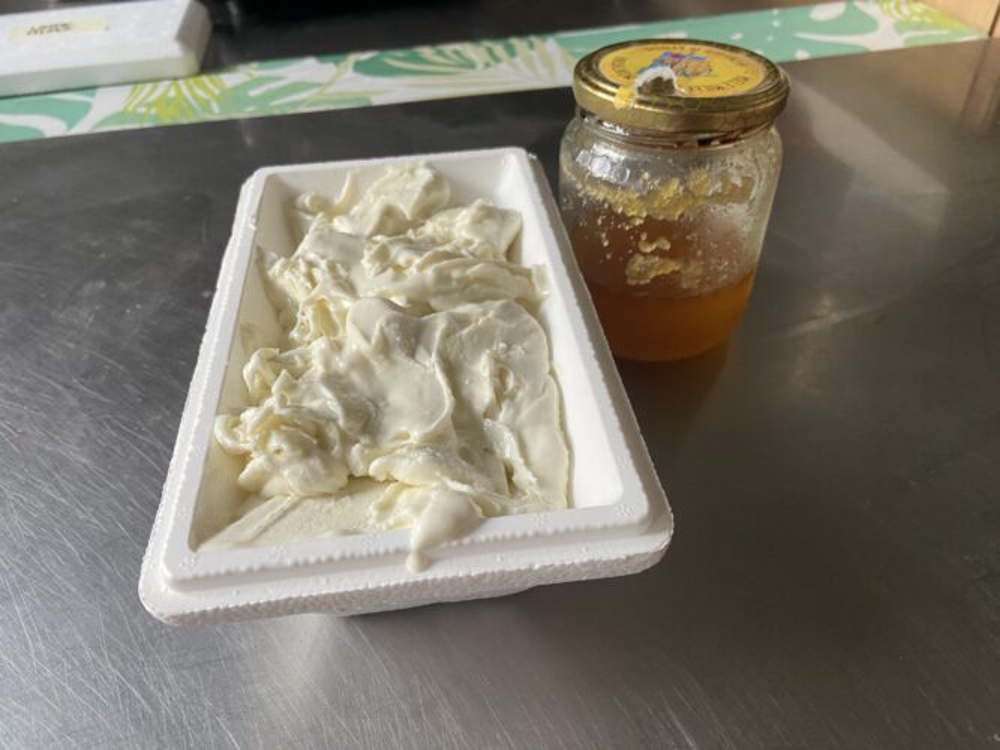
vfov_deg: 53.0
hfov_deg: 67.3
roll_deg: +2.3
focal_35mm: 26
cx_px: 500
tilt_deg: -43.2
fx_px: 751
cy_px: 375
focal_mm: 4.25
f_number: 1.8
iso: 125
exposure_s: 1/84
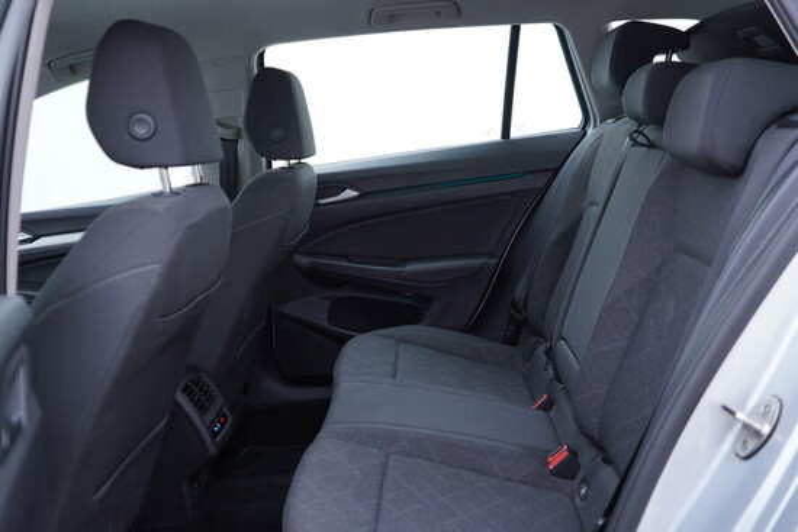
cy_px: 266
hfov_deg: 53.1
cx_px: 399
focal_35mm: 36
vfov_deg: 36.9
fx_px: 798
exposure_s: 1/40
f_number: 2.8
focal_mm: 24
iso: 160
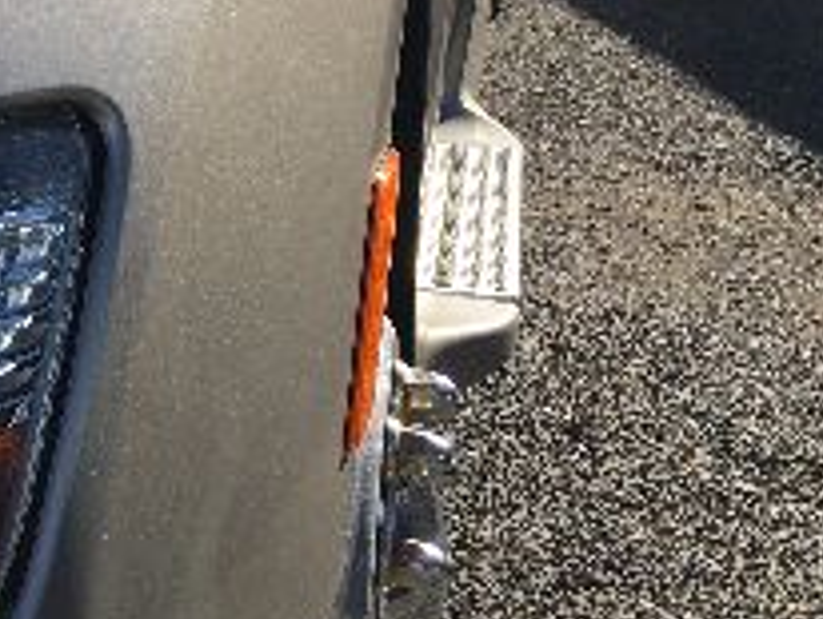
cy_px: -36
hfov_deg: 20.4
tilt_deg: -9.1
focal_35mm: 90
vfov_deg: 16.0
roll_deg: +0.0
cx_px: -148
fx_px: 2142
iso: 25
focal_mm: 4.15
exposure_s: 1/1183
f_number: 2.2
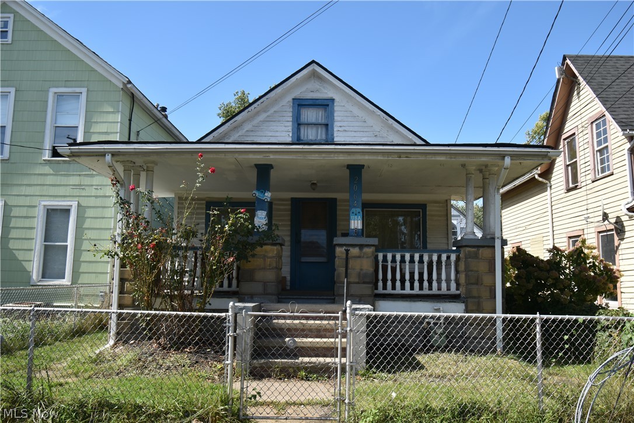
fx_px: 528
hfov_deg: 61.9
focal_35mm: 30
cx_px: 317
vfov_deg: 43.6
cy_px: 212
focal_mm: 20
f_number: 8
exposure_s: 1/250
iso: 180
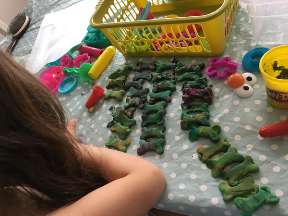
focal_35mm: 29
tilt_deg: -48.5
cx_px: 144
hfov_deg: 61.7
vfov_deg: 48.2
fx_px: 241
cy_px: 108
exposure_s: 1/33
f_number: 2.2
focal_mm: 4.15
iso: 64
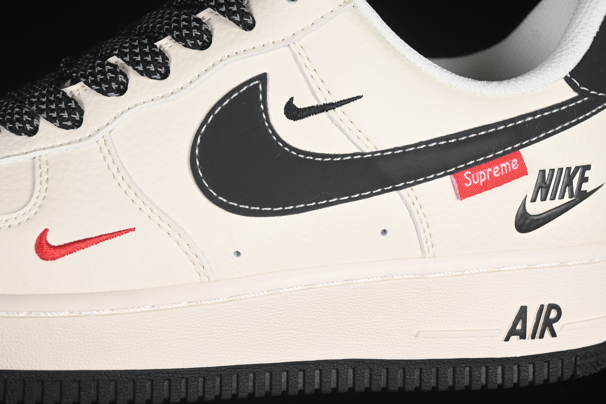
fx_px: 1262
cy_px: 202
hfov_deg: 27.0
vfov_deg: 18.2
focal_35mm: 75
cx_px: 303
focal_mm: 50
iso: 160
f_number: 7.1
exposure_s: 1/80
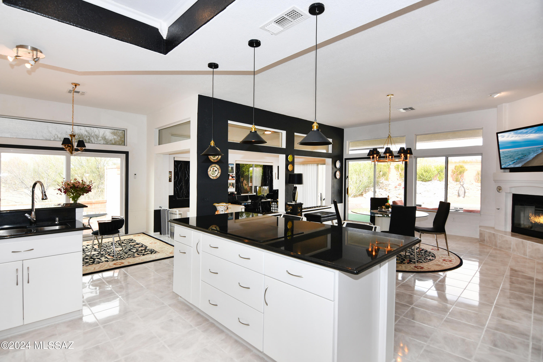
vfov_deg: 73.7
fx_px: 241
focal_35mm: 16
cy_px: 181
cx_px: 272
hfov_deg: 96.7
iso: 200
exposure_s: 1/125
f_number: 5.6
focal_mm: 11
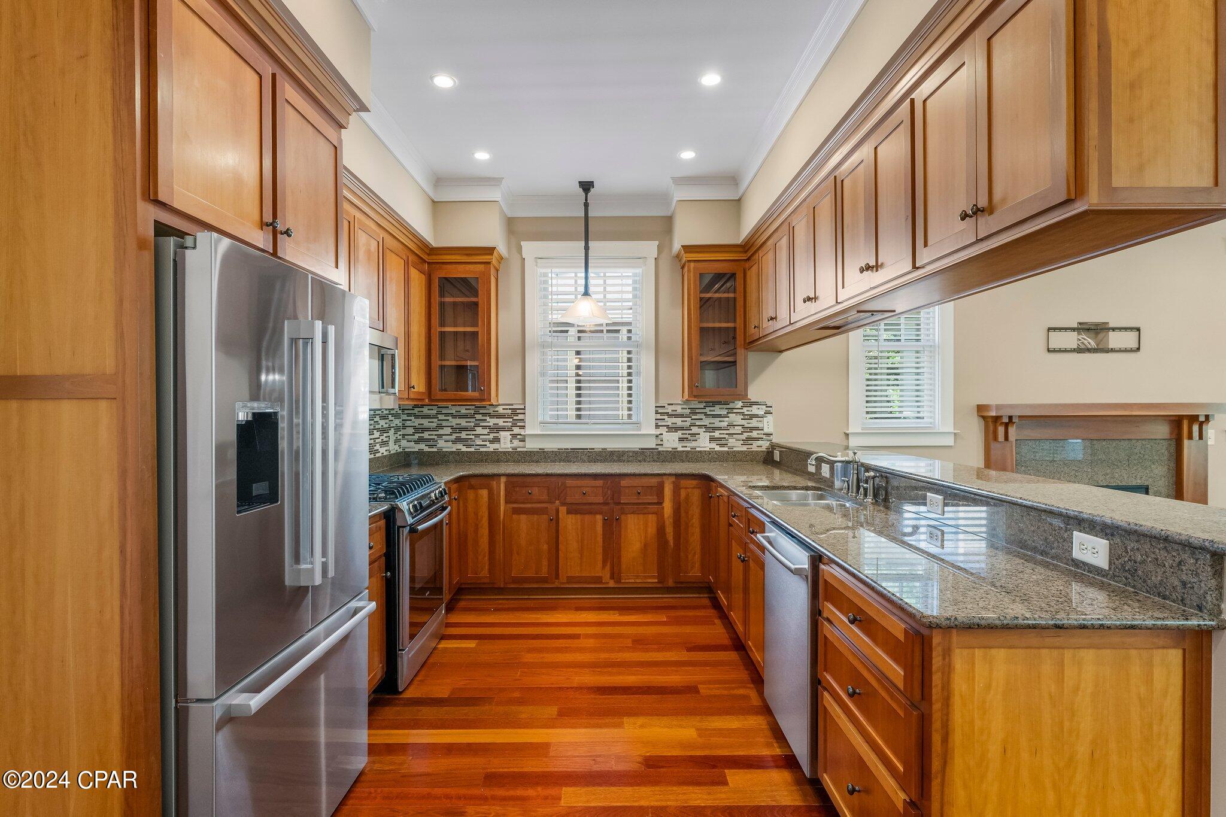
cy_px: 408
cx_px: 613
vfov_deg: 68.6
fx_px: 599
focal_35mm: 18
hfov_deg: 91.3
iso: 2500
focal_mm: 17.6
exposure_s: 1/15
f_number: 8
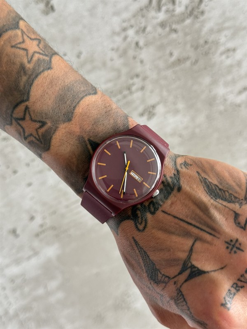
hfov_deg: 30.3
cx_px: 124
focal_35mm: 48
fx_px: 457
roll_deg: +8.3
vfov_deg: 39.7
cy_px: 164
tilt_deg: -42.8
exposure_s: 1/60
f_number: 1.78
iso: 200
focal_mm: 6.76
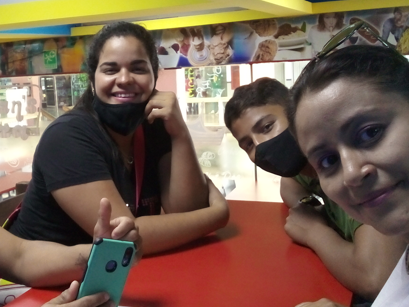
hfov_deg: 39.6
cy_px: 130
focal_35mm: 47
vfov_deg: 30.8
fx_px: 555
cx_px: 113
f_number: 2
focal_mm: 2.66
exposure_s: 1/12.5
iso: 160
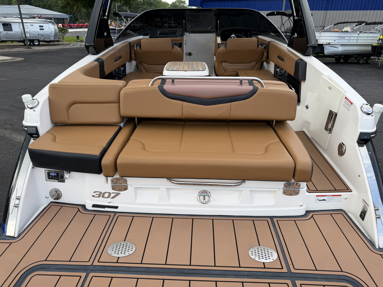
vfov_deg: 56.8
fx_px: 266
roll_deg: +0.0
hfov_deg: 71.6
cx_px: 192
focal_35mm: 24
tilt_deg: -23.9
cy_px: 144
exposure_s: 1/1585
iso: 80
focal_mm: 6.76
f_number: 1.78
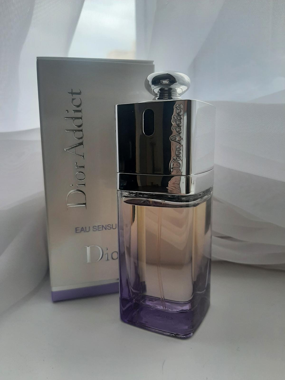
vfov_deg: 67.3
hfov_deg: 53.1
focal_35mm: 26
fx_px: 285
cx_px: 142
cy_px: 190
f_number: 1.7
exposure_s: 1/100
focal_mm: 3.93
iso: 50
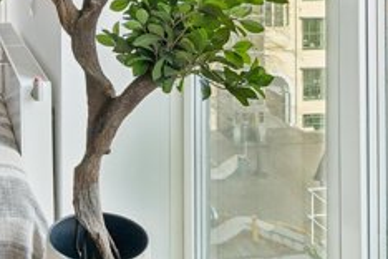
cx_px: 51
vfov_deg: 20.7
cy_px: -94
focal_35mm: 59
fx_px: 634
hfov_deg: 32.6
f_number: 8
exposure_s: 1/100
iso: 200
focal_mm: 11.5
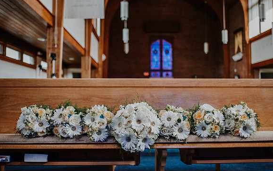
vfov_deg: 34.5
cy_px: 88
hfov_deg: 52.7
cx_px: 138
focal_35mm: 37
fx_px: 275
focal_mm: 35
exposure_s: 1/1250
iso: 2200
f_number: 1.8
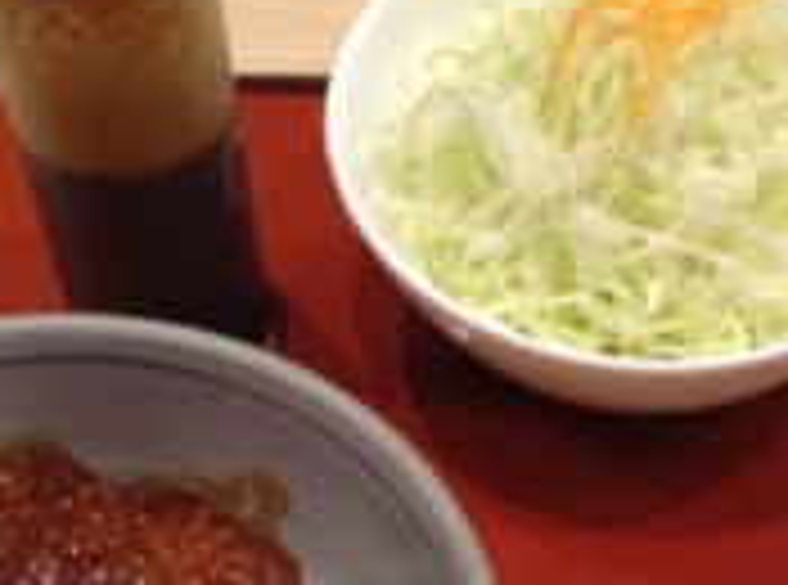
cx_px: 581
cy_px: 621
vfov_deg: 16.8
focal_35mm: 85
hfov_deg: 22.9
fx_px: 1928
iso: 160
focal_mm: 3.3
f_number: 2.4
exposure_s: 1/24
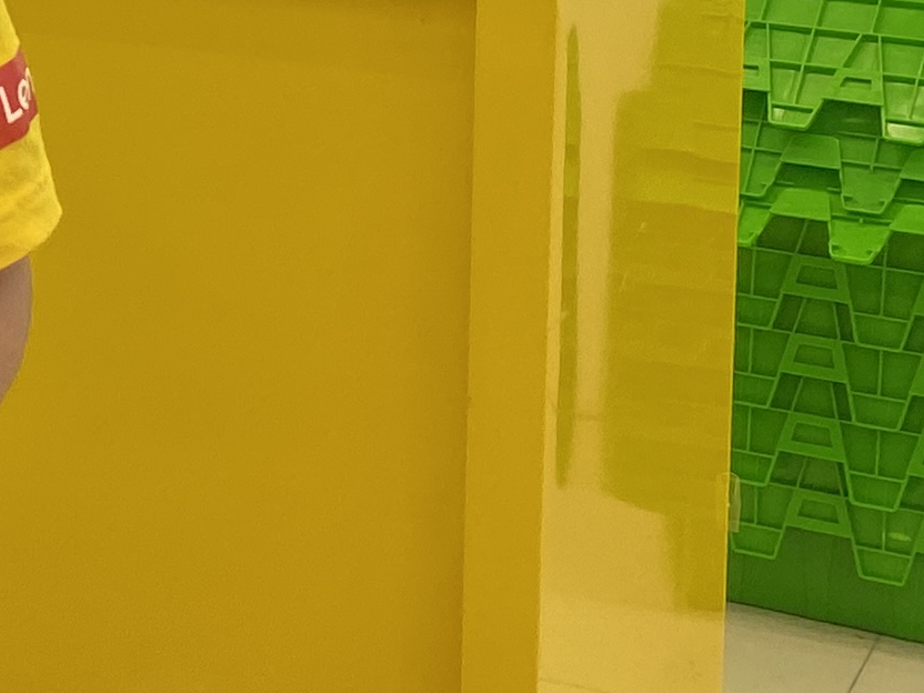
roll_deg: +2.4
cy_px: -189
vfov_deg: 11.5
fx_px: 3363
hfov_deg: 13.7
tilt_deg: -9.9
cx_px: -840
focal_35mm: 126
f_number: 1.8
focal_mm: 4.25
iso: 32
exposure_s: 1/211
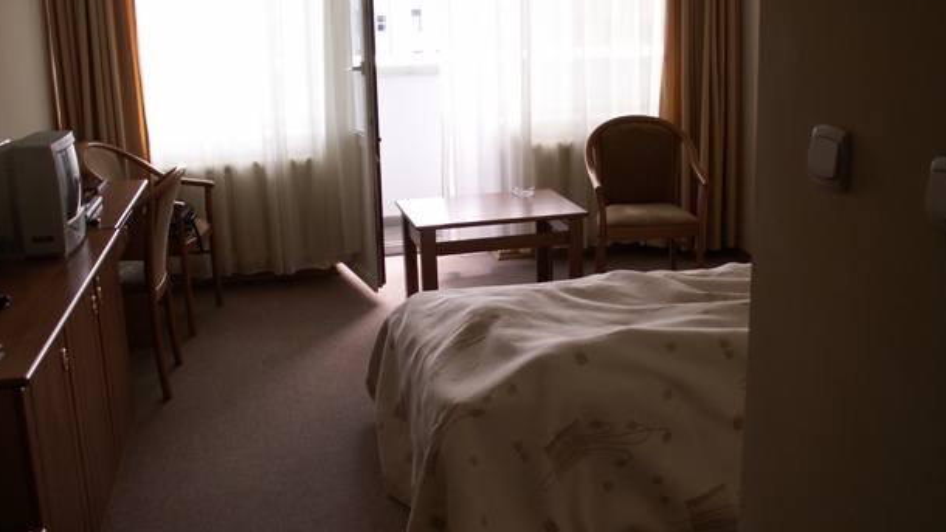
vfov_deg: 29.6
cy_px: 223
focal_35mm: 40
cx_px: 485
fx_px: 1003
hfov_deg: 50.5
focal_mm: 5.86
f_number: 3.2
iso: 50
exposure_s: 1/60
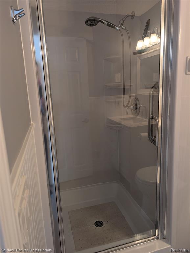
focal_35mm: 24
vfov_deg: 71.5
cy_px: 126
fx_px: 175
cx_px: 95
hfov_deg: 56.9
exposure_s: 1/120
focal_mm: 6.9
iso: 703
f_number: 1.68
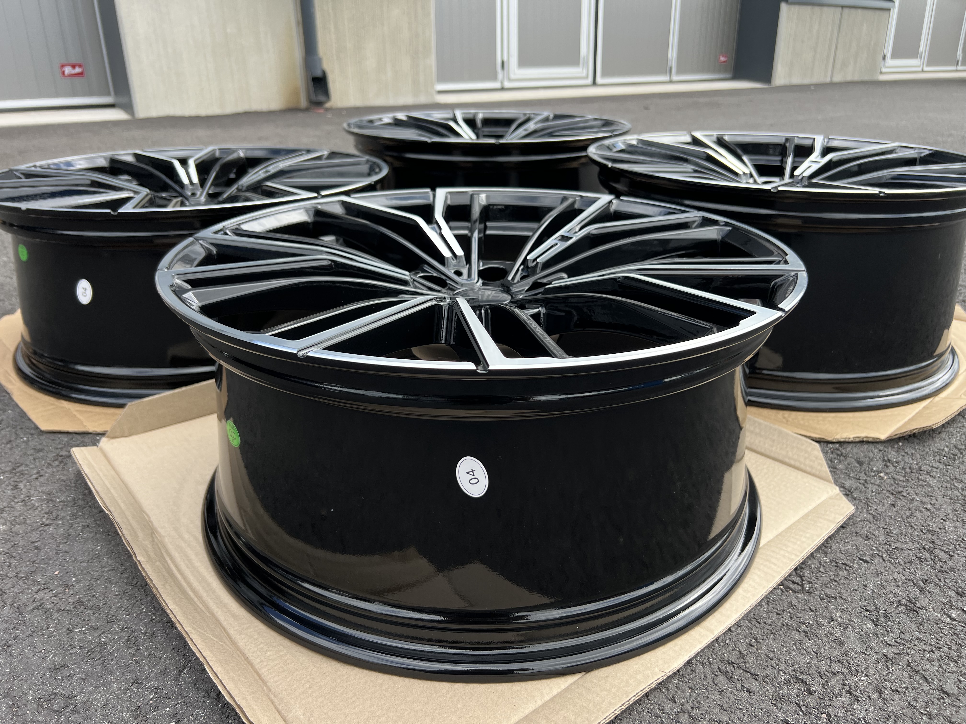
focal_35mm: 26
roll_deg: +0.8
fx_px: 726
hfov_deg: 67.3
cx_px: 483
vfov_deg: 53.1
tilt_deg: -23.2
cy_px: 362
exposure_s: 1/709
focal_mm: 5.7
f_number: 1.5
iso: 50
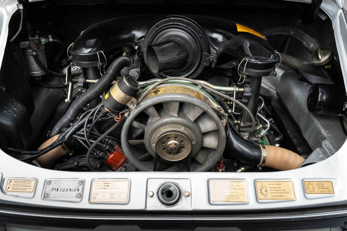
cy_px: 116
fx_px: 279
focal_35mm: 29
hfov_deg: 63.7
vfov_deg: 44.9
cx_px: 174
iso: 500
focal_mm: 29
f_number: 4.5
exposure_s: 1/100
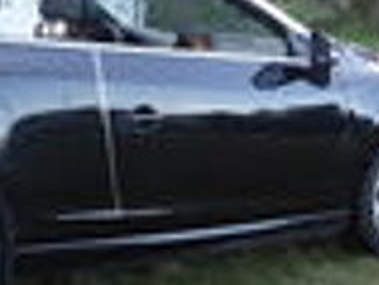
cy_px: 86
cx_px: 0
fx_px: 1272
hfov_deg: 16.6
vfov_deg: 12.8
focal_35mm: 116
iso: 100
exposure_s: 1/60
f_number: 4.1
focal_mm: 7.9
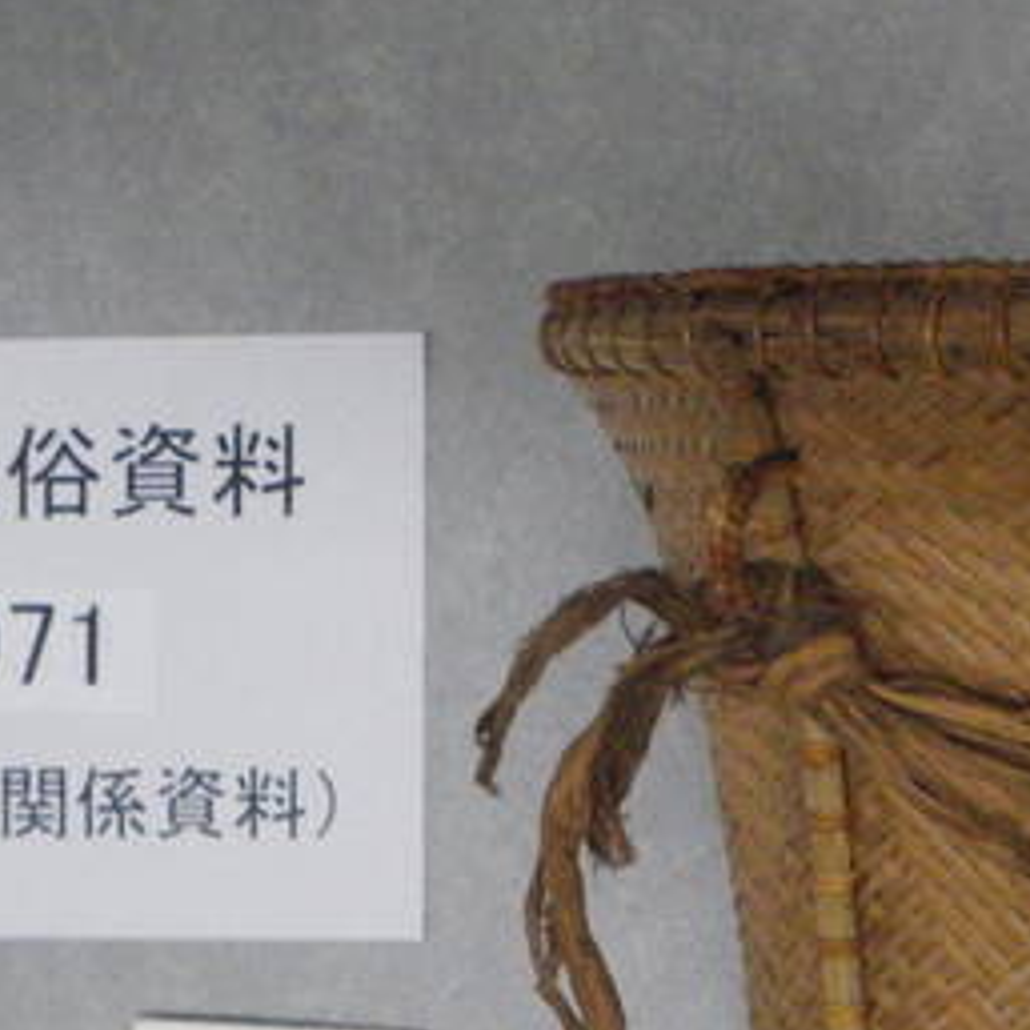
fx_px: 2592
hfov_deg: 22.1
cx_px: 882
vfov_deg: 22.0
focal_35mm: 77
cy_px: 894
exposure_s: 1/50
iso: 500
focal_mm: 5
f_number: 3.5
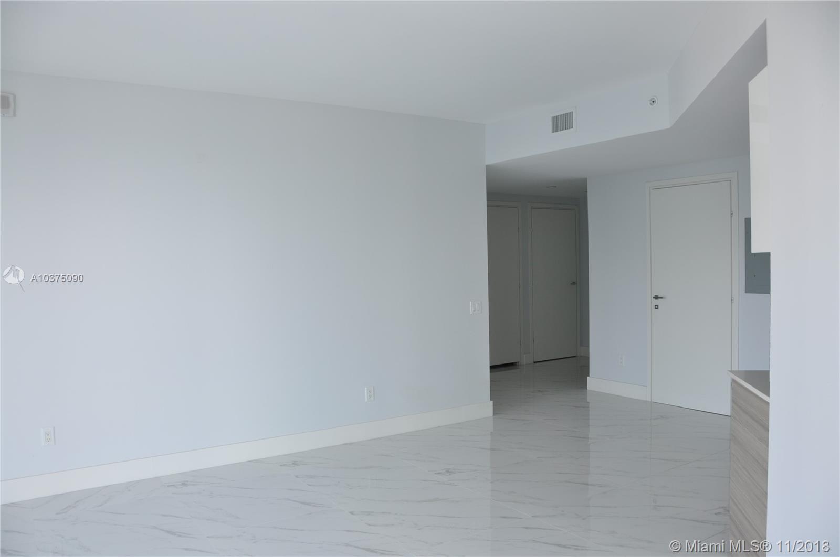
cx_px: 420
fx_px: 629
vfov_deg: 47.8
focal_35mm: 27
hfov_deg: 67.5
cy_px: 278
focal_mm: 18
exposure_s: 1/30
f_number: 5.6
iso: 200
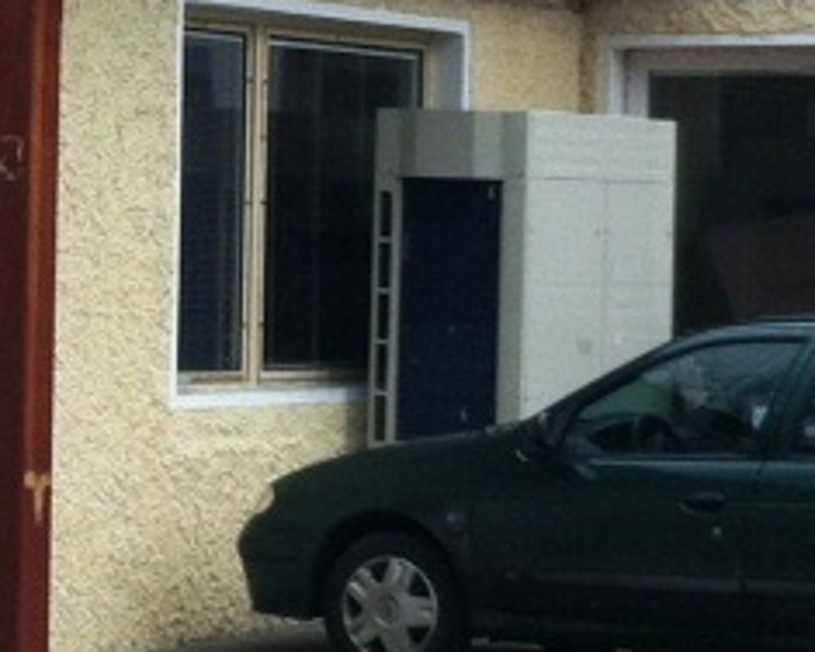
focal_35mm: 188
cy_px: 146
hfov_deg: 10.2
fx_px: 4535
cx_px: 35
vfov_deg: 8.2
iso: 80
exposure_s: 1/338
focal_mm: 3.85
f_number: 2.8
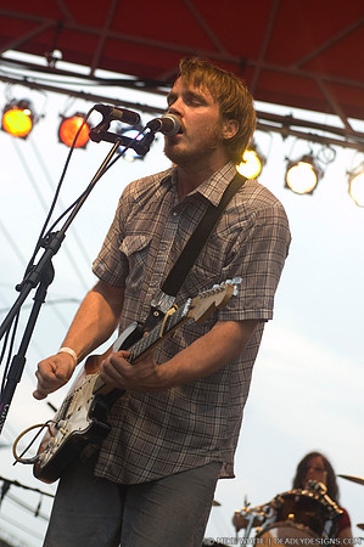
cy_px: 274
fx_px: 1596
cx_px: 182
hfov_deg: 13.0
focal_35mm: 105
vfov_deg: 19.5
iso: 400
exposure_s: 1/200
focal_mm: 70
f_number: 4.5
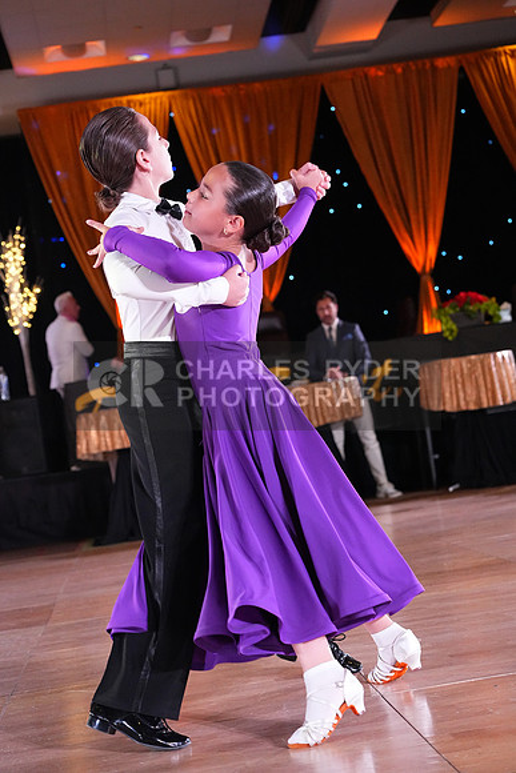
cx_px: 258
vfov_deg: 28.8
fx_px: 1504
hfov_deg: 19.5
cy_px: 386
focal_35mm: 70
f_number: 5
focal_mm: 70
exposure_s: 1/400
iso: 8000
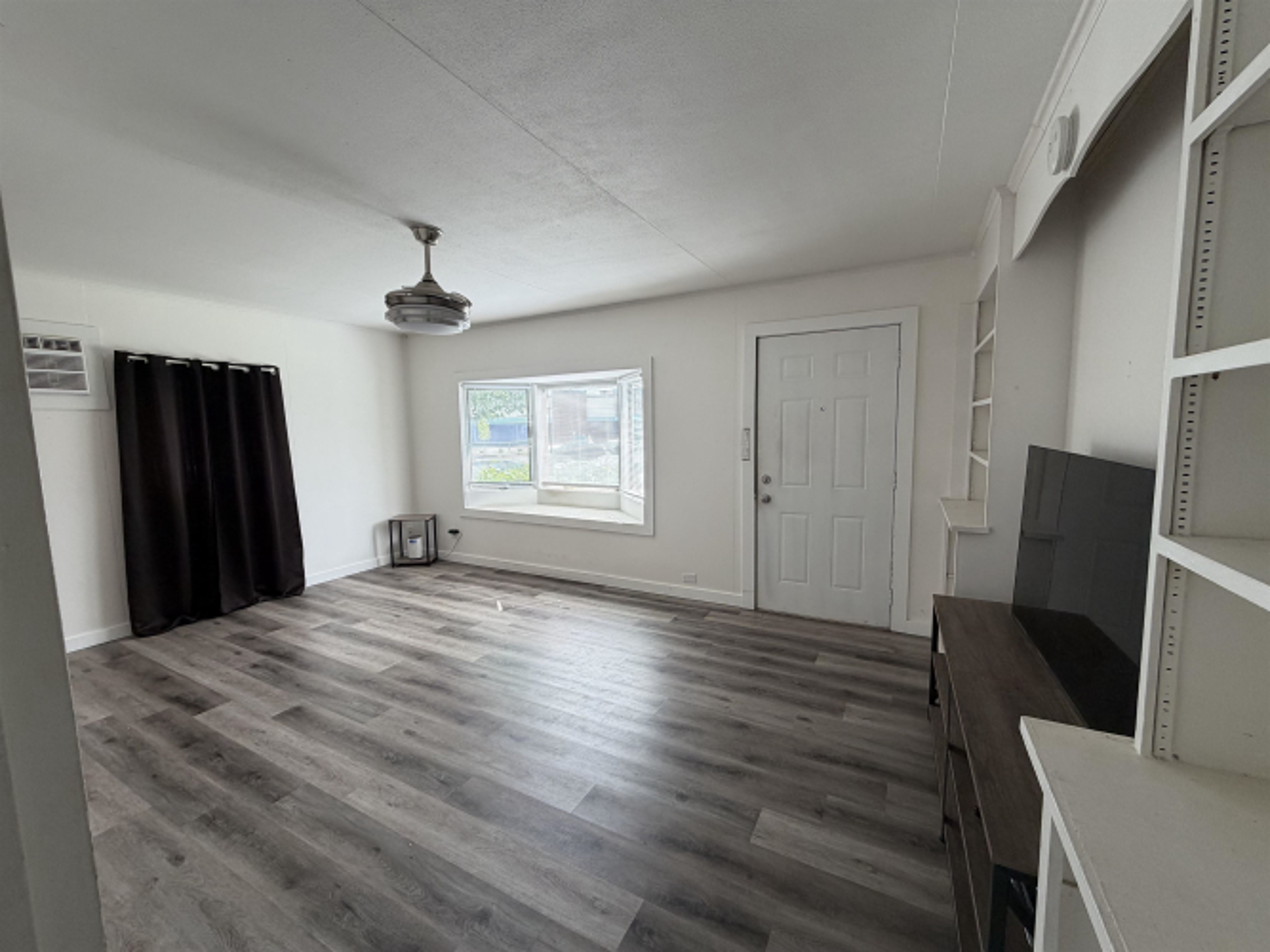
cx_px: 635
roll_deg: +1.6
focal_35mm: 14
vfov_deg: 85.7
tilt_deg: -5.8
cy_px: 476
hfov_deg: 102.1
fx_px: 514
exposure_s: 1/121
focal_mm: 2.22
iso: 100
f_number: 2.2
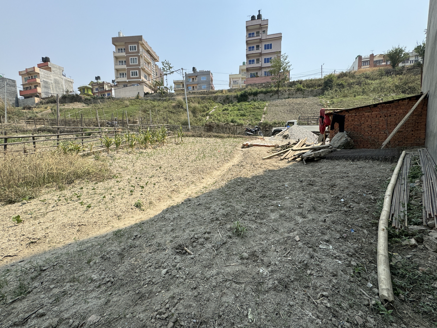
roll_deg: +1.4
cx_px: 218
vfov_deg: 85.7
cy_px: 164
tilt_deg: -5.2
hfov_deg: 102.1
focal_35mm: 14
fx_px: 177
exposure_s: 1/1395
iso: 40
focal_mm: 2.22
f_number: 2.2
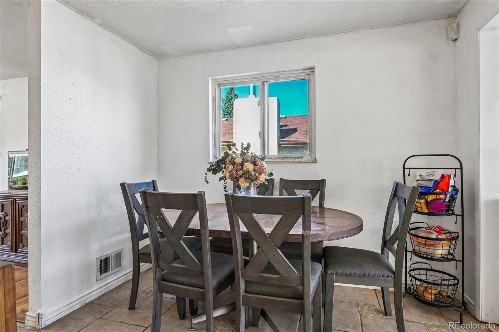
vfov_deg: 63.2
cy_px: 166
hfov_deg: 85.4
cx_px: 250
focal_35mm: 20
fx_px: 270
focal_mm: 19.5
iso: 400
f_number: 10
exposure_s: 1/20
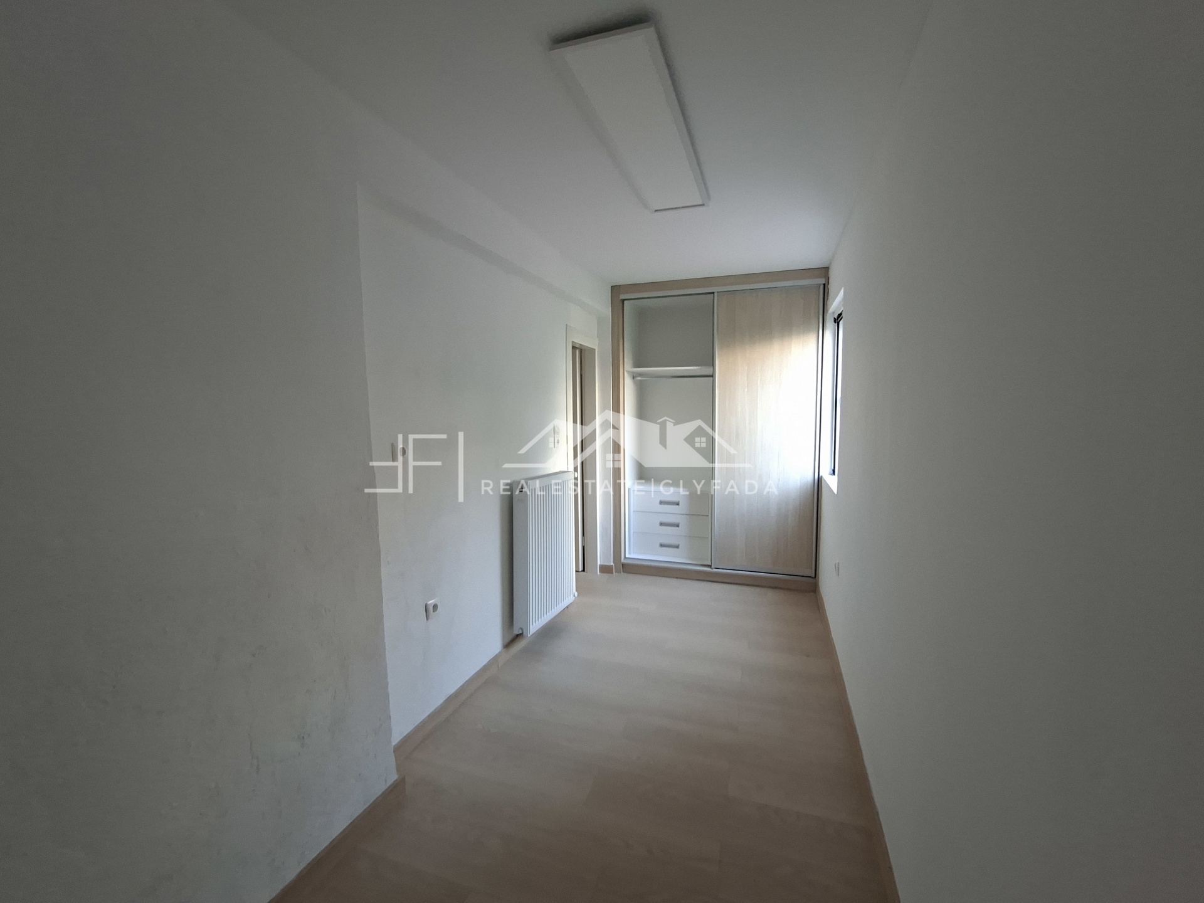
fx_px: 452
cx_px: 602
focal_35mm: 13
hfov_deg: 106.2
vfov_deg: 89.9
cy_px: 452
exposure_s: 1/40
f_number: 2.2
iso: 200
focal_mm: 1.74
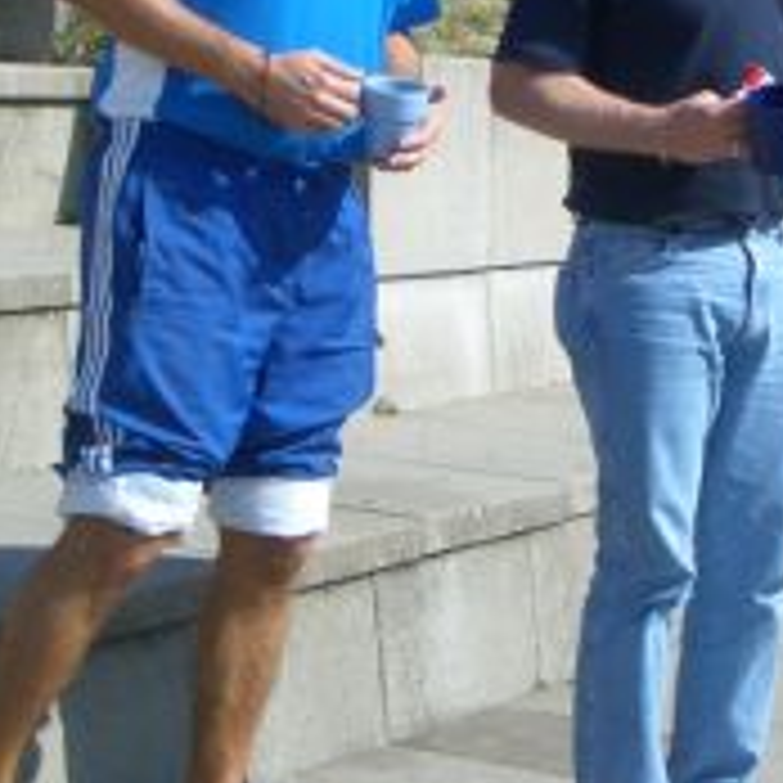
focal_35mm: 71
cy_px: 202
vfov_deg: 24.1
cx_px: 522
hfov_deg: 24.2
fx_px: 1817
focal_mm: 5.8
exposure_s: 1/500
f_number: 4.3
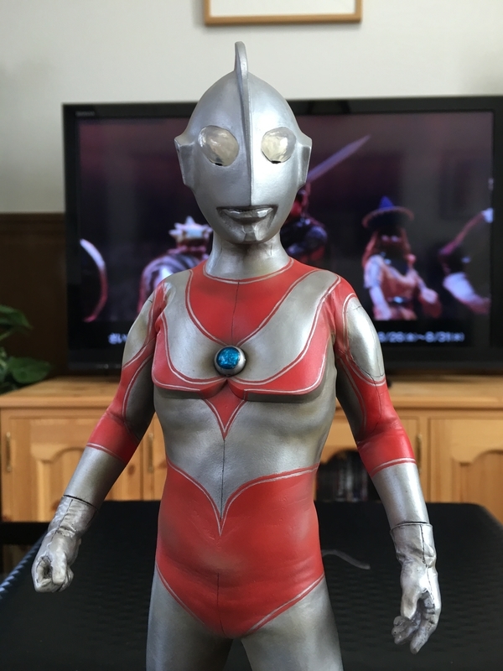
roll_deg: -0.6
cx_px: 252
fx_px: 562
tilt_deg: -2.0
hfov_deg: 48.2
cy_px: 336
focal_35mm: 29
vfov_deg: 61.7
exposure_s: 1/15
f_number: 2.2
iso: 25
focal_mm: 4.15
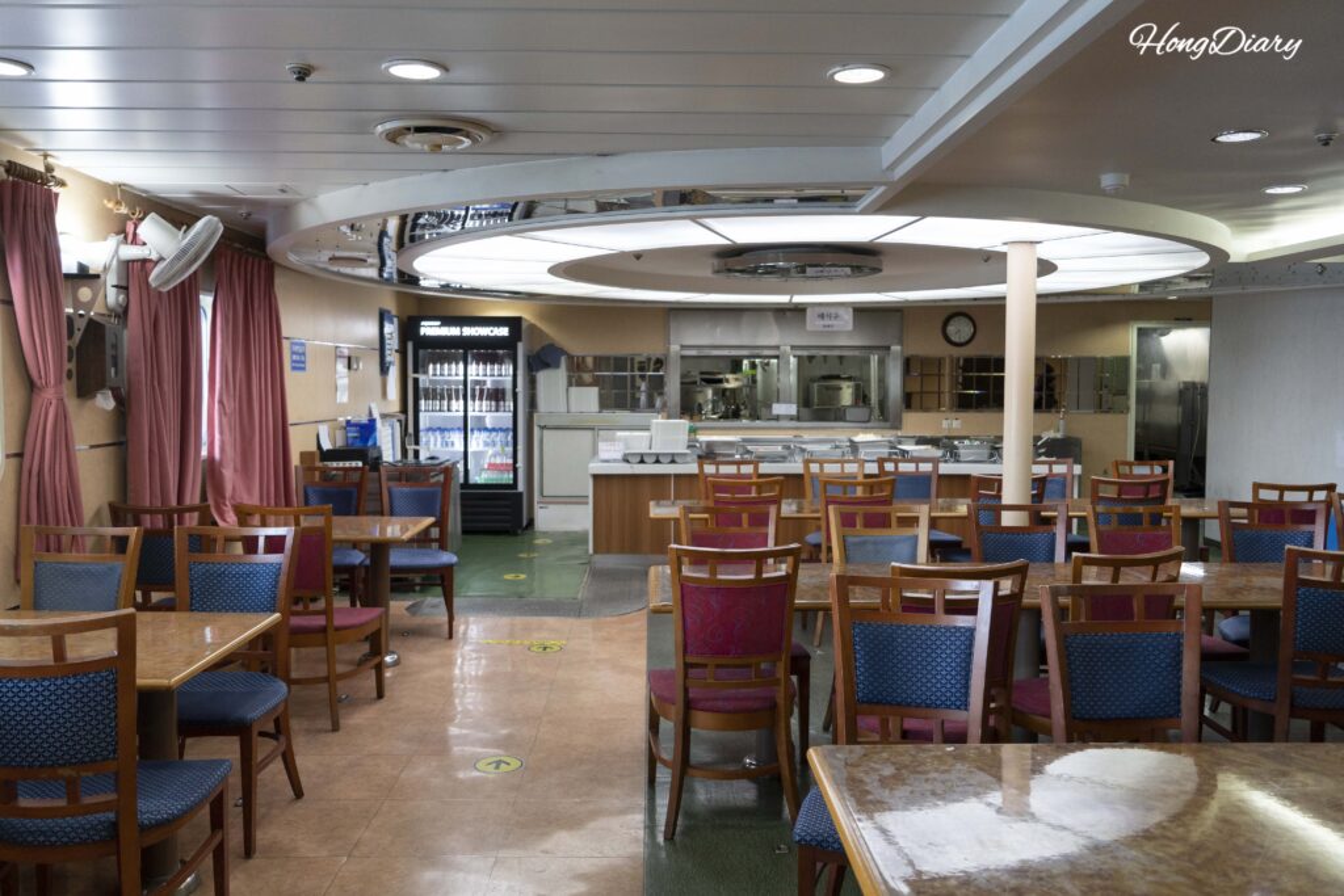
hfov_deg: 63.7
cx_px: 672
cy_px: 448
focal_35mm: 29
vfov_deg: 45.0
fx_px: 1083
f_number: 4
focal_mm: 29
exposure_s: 1/160
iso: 2000
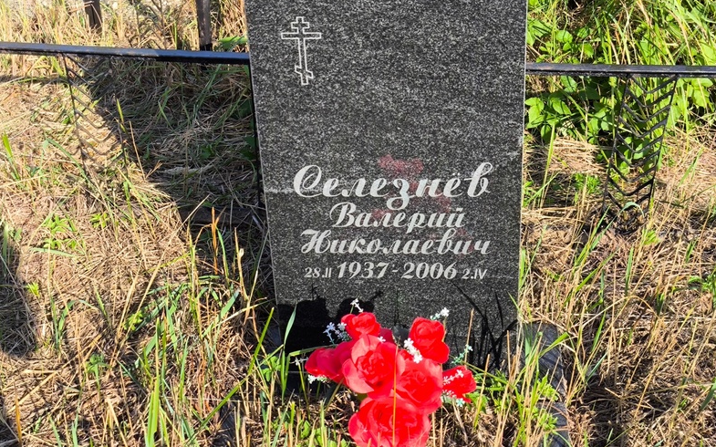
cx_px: 361
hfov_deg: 37.5
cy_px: 194
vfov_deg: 23.9
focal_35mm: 54
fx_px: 1053
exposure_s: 1/590
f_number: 1.7
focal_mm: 4.71
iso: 50
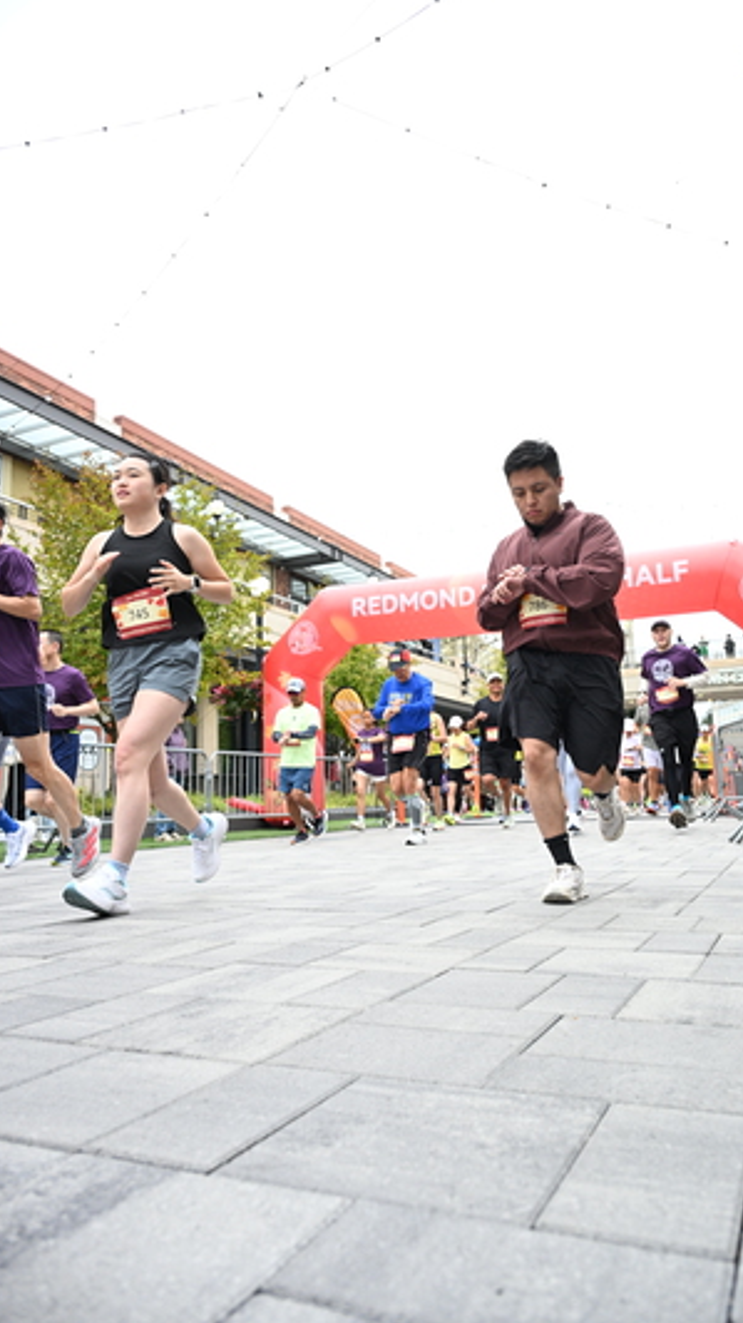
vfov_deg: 71.9
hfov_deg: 44.2
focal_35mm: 26
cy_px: 666
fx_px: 911
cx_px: 434
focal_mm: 24
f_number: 4
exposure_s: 1/640
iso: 2000
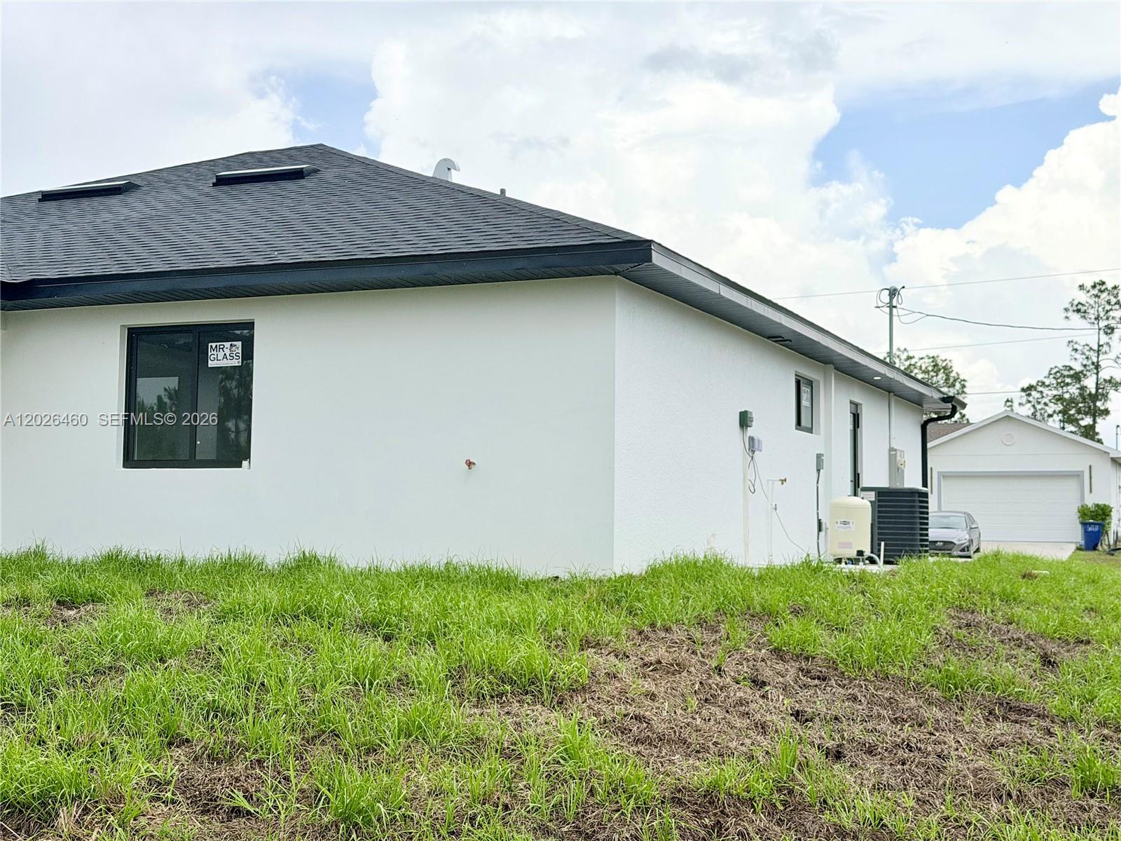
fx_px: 1554
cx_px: 560
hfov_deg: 39.7
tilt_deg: +3.7
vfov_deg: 30.3
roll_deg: -0.7
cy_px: 420
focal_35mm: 48
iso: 64
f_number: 1.78
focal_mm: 6.76
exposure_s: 1/5587
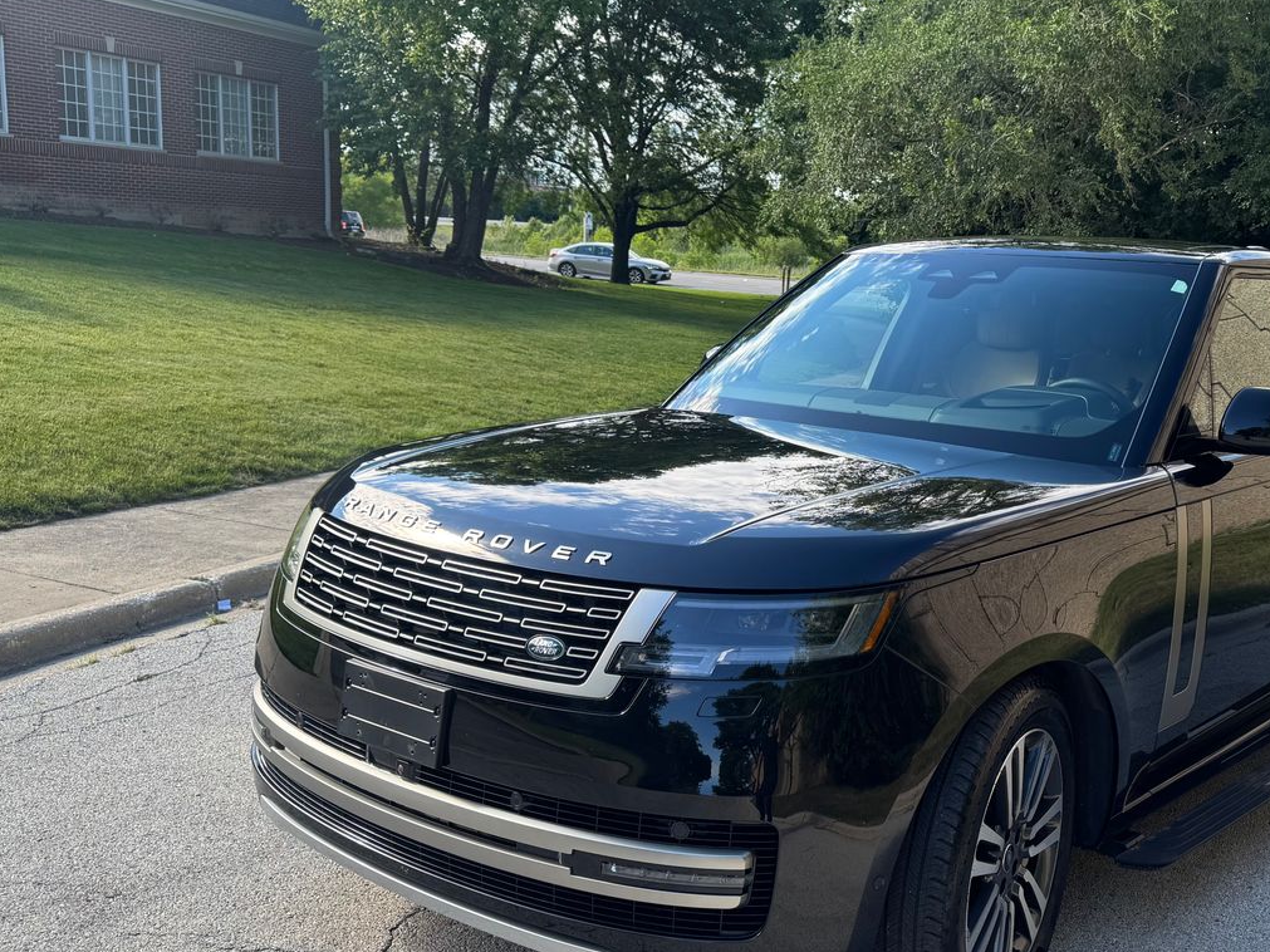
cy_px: 522
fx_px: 1394
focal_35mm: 38
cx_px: 899
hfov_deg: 47.7
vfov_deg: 37.7
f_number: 1.78
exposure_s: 1/773
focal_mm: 6.76
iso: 80
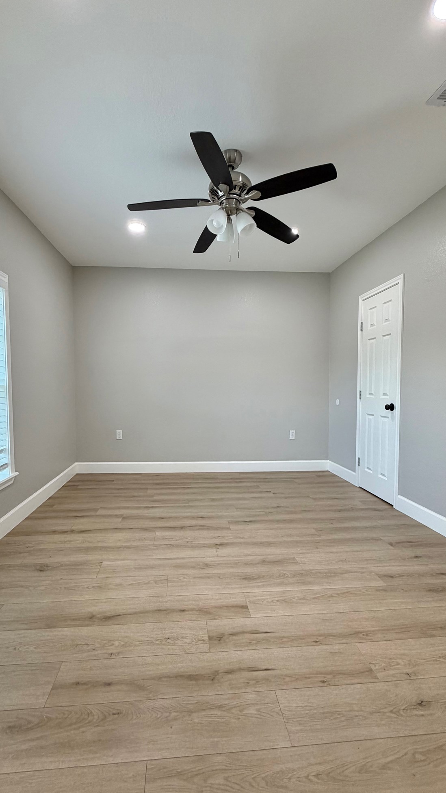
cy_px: 405
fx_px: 336
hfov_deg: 67.0
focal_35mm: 16
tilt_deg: -3.4
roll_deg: +0.0
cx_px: 208
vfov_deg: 99.4
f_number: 2.2
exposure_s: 1/120
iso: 200
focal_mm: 2.22
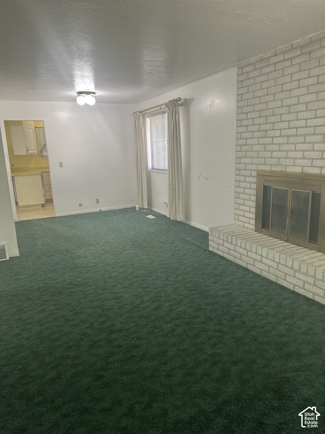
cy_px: 217
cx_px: 162
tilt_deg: -11.0
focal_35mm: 24
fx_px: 300
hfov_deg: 56.8
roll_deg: +1.8
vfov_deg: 71.6
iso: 125
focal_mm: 6.86
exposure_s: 1/60
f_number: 1.78
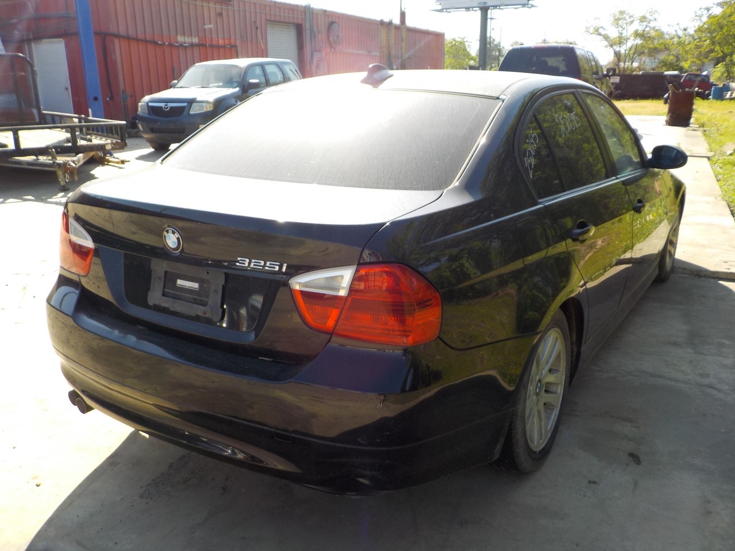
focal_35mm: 30
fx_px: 637
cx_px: 368
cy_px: 276
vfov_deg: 46.8
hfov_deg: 60.0
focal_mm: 4.1
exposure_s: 1/500
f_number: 3.3
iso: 125
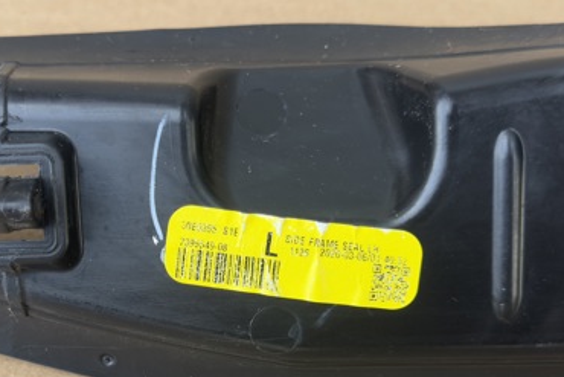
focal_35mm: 63
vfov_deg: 21.5
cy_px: 256
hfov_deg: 31.8
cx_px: 215
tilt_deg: -51.7
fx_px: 987
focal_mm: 6.76
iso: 80
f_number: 1.78
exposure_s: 1/274
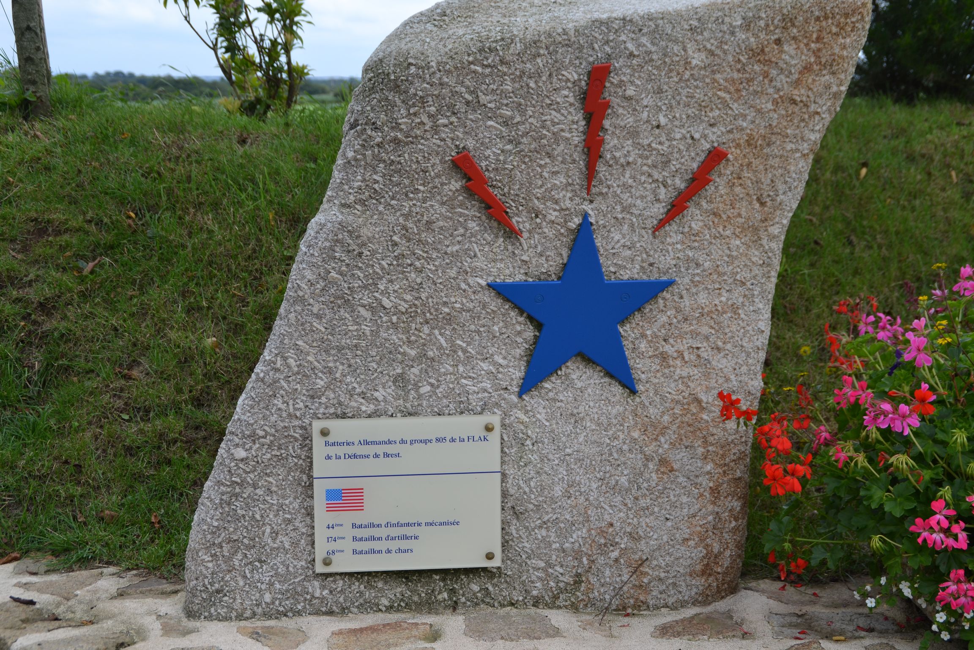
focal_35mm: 57
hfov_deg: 35.1
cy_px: 325
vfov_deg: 23.8
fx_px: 1542
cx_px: 487
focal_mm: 38
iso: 100
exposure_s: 1/200
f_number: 7.1
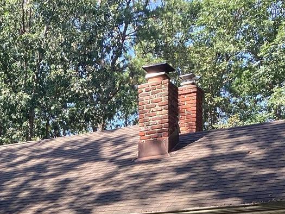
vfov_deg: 16.5
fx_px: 700
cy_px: 267
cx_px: 9
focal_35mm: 85
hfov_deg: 22.3
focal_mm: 3.3
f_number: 2.4
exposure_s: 1/231
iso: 25
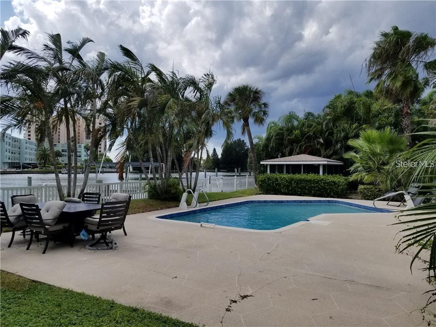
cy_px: 164
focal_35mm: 26
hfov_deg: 67.3
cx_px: 218
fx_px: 327
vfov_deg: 53.1
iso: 50
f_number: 1.7
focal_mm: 4.25
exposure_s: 1/5792
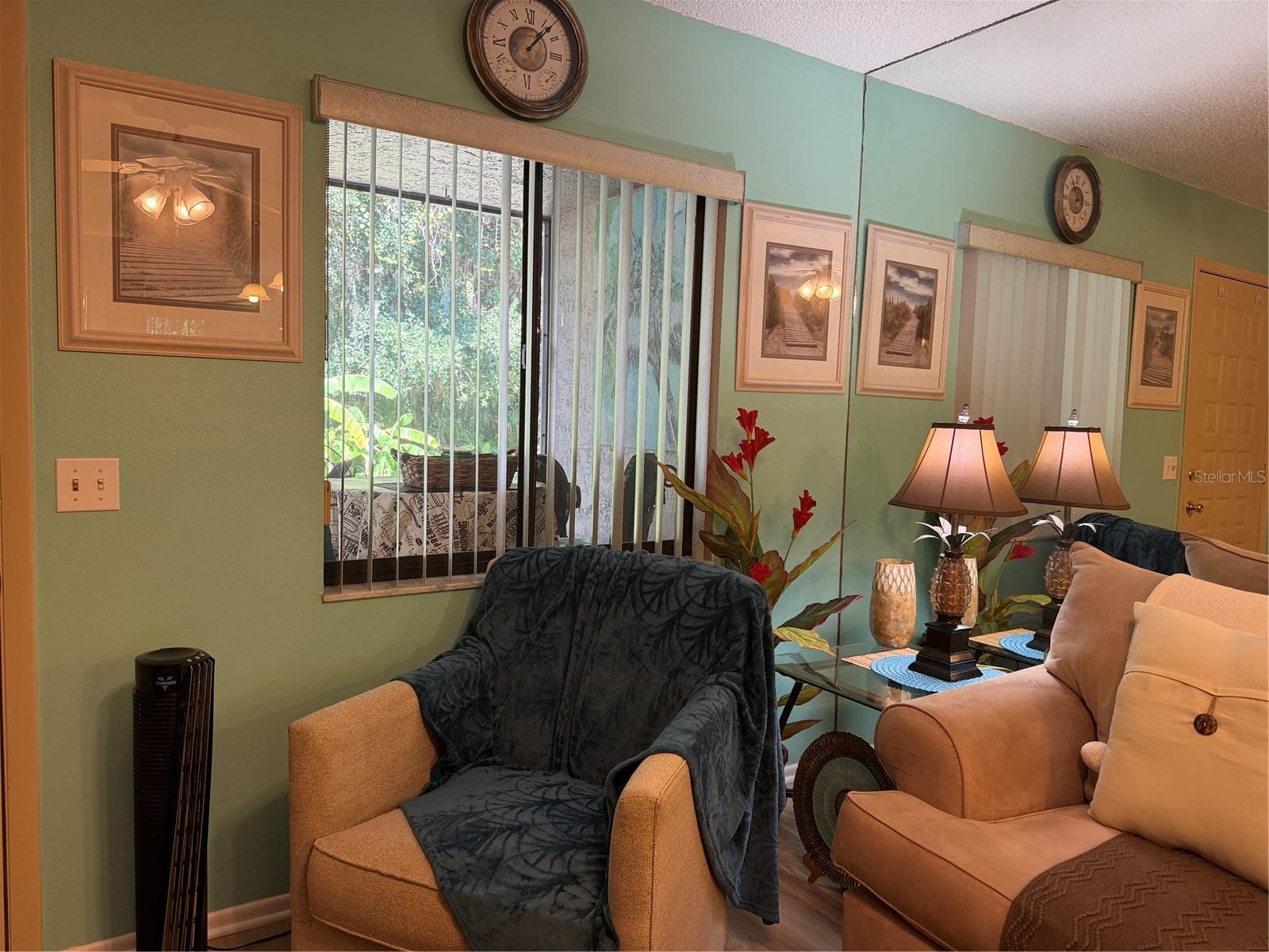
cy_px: 476
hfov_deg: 71.6
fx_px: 880
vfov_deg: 56.8
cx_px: 634
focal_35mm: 24
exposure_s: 1/60
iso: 125
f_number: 1.78
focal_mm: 6.76
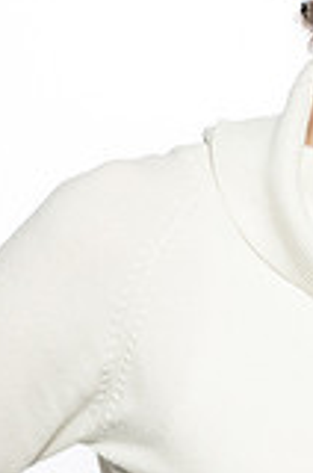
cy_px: 242
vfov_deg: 14.6
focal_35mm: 141
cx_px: 405
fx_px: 1847
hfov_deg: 9.5
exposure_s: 1/60
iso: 2000
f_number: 7.1
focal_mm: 50
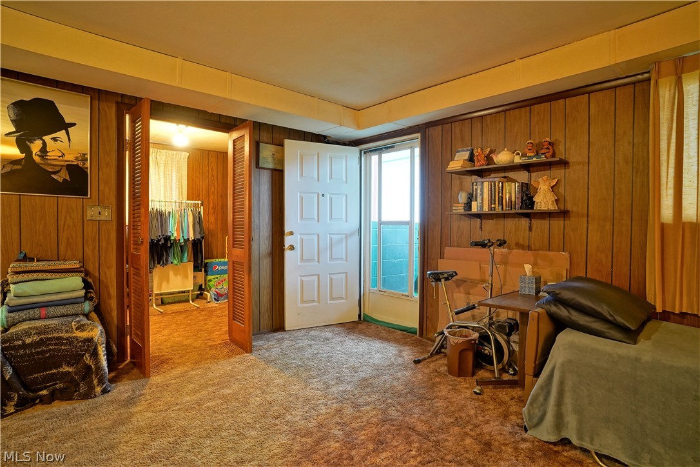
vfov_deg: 67.4
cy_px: 234
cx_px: 350
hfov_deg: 90.0
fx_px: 350
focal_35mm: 18
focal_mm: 18
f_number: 8
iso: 2500
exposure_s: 1/2
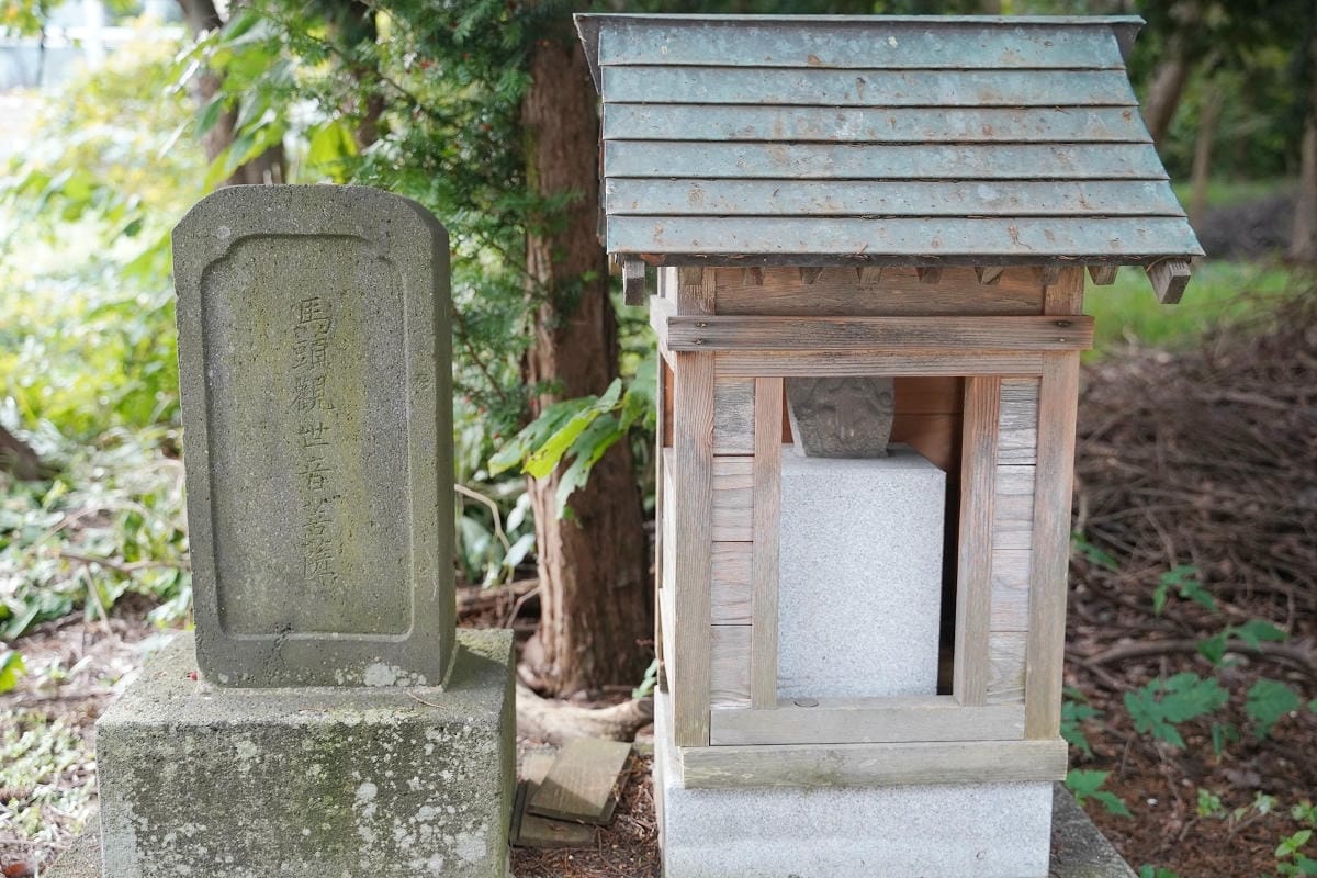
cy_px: 439
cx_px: 658
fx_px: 1390
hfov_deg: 50.7
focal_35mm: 38
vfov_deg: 35.1
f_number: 3.5
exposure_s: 1/160
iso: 1600
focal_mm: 38
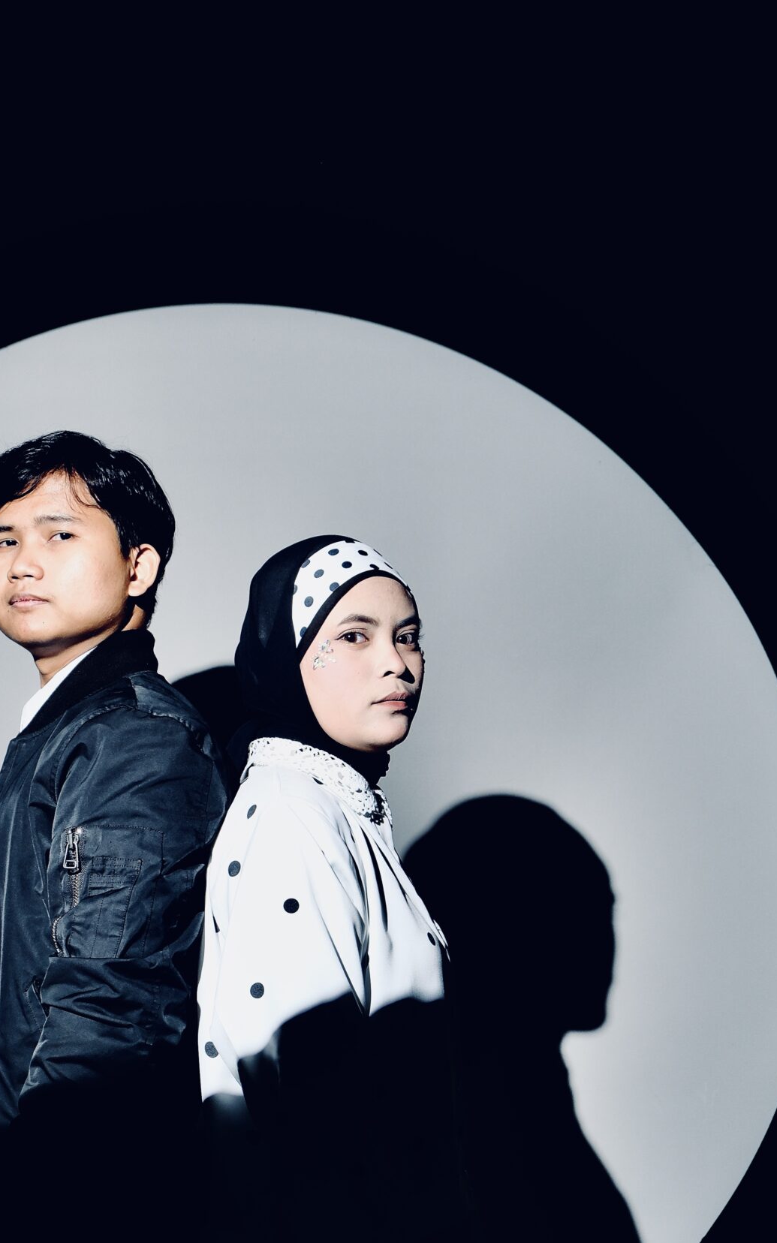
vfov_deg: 38.0
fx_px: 1762
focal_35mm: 52
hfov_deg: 24.7
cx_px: 238
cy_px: 916
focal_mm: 22.1
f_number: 6.4
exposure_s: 1/30
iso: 800
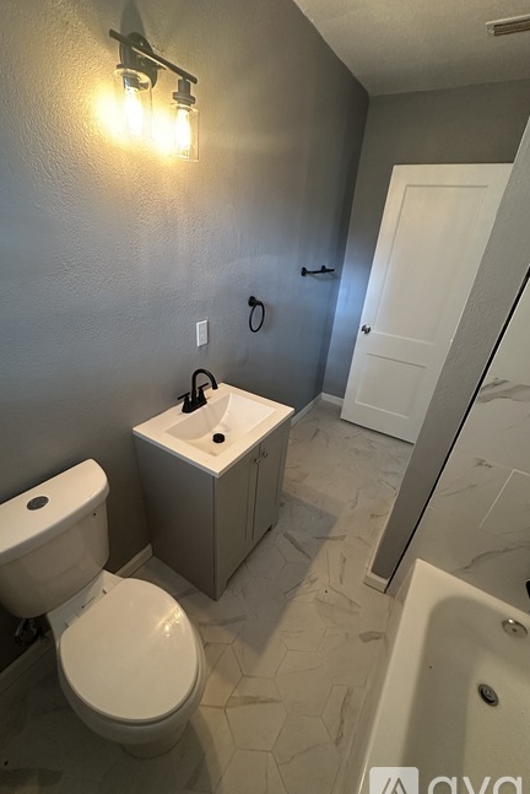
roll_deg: -4.6
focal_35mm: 15
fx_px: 331
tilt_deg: -29.2
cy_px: 407
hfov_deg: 77.4
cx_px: 261
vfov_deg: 100.3
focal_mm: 2.22
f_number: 2.2
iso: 640
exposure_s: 1/60
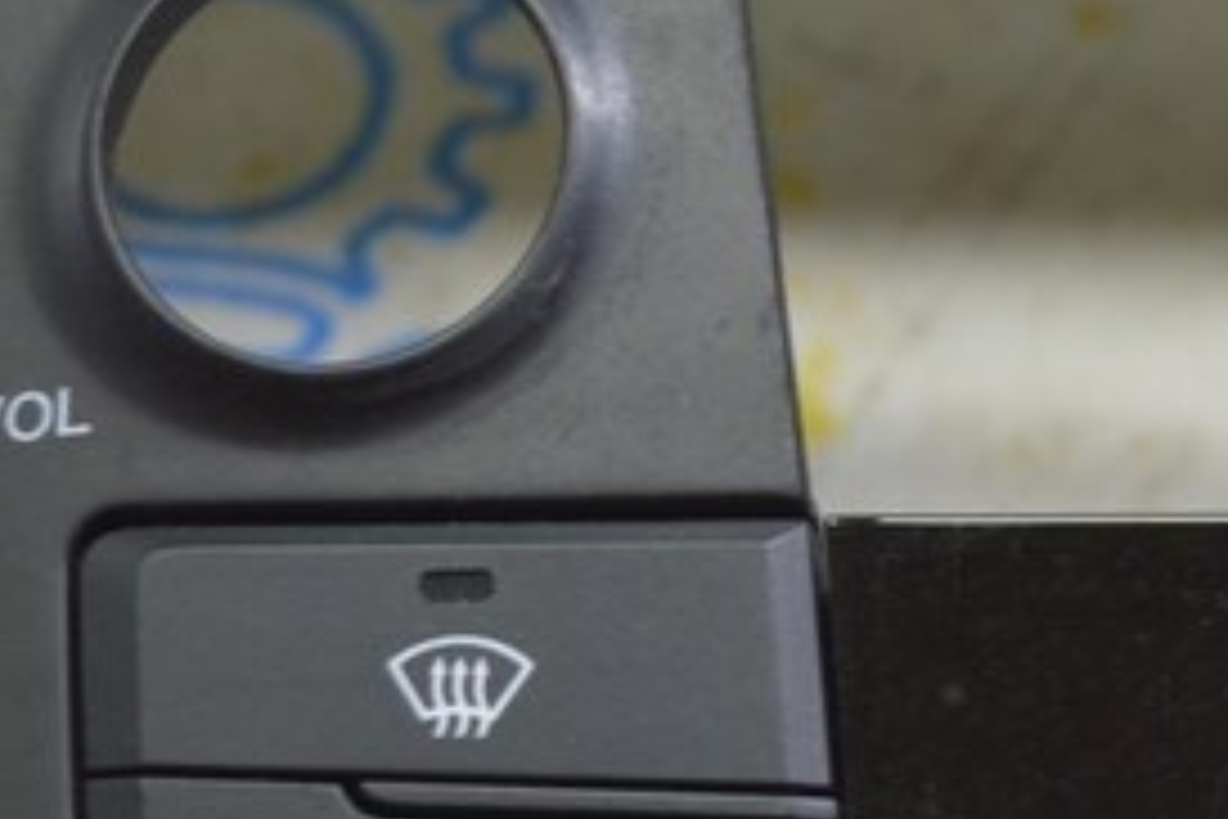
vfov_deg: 6.1
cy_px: 943
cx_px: 1583
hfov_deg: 9.0
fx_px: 7674
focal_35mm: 225
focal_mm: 40
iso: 400
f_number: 5.6
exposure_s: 1/20
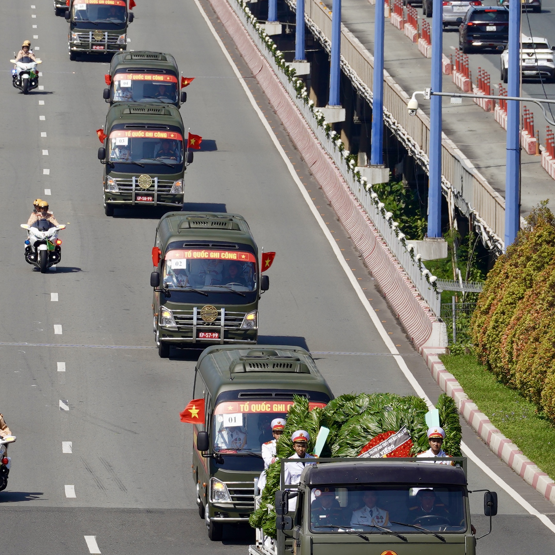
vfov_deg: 4.5
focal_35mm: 386
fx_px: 7002
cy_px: 296
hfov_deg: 4.5
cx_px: 279
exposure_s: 1/250
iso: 50
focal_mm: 200
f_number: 7.1
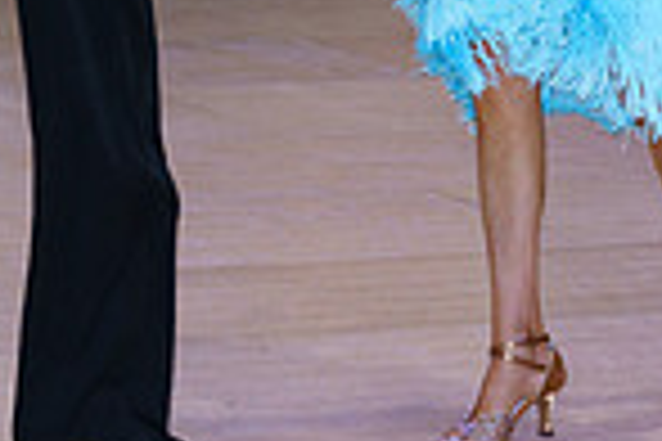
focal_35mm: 271
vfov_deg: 5.1
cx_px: 443
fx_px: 4983
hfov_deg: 7.6
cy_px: -88
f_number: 2.8
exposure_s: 1/200
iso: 400
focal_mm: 46
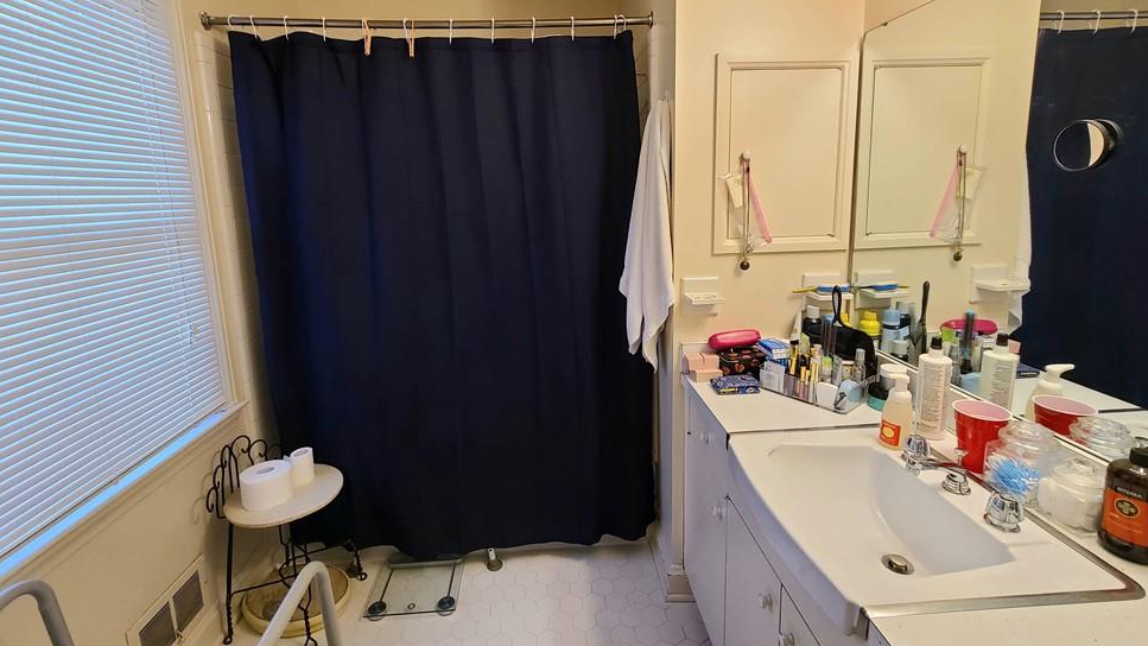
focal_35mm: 15
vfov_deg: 70.2
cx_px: 564
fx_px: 457
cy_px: 277
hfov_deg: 103.0
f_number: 2.2
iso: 250
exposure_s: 1/59.2
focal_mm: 2.2
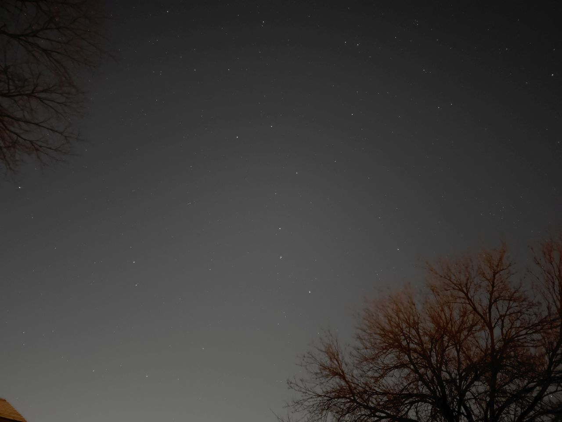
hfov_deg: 73.9
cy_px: 211
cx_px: 281
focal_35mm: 23
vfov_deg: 58.9
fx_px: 373
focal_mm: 6.3
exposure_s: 15
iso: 320
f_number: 1.7
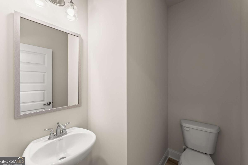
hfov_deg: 101.1
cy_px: 82
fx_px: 102
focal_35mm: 15
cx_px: 124
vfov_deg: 78.1
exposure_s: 1/3
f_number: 9
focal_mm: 14.8
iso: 800
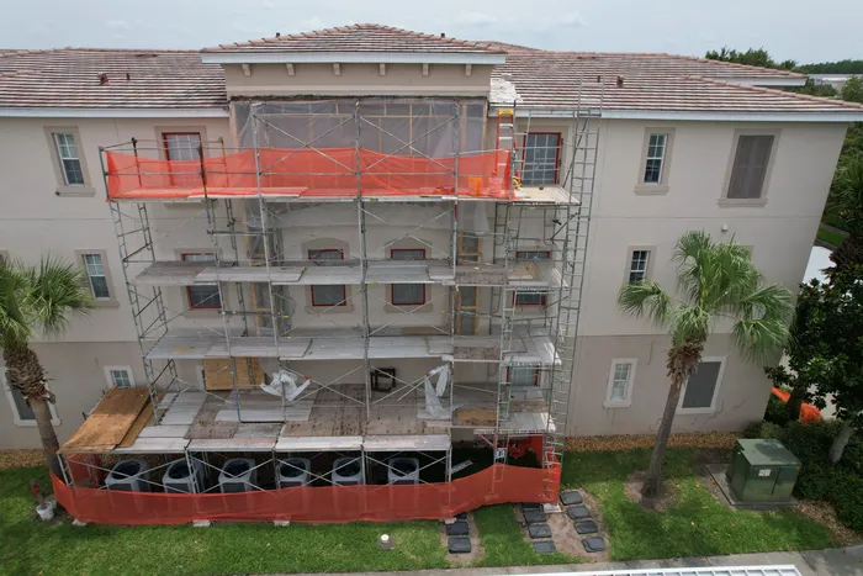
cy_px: 288
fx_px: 527
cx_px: 432
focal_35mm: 22
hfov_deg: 78.6
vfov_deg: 57.2
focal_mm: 8.38
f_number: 2.8
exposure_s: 1/2500
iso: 150
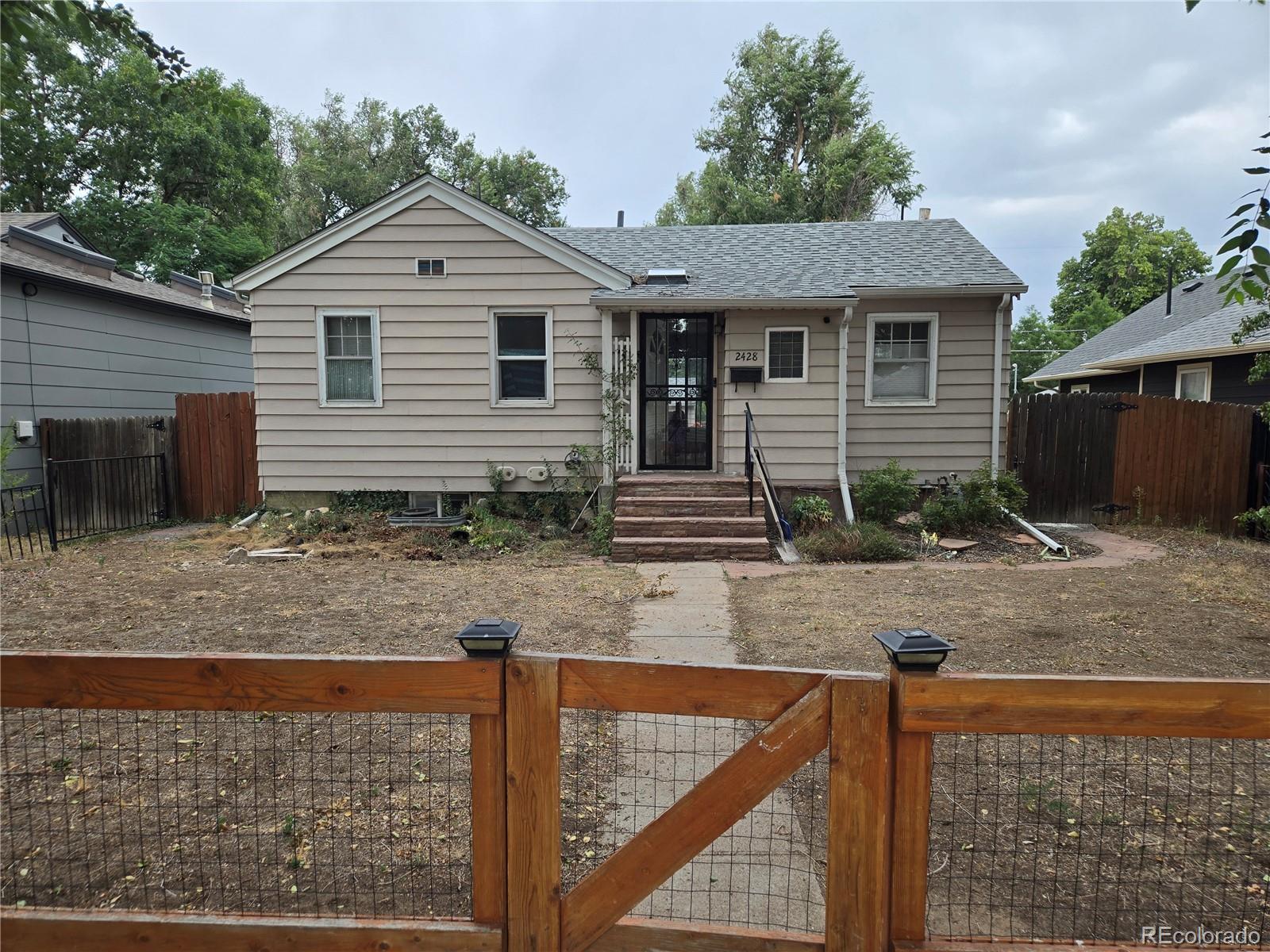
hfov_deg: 73.9
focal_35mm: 23
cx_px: 635
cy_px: 476
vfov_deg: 58.9
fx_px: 844
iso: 25
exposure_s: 1/209
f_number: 1.8
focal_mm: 5.4
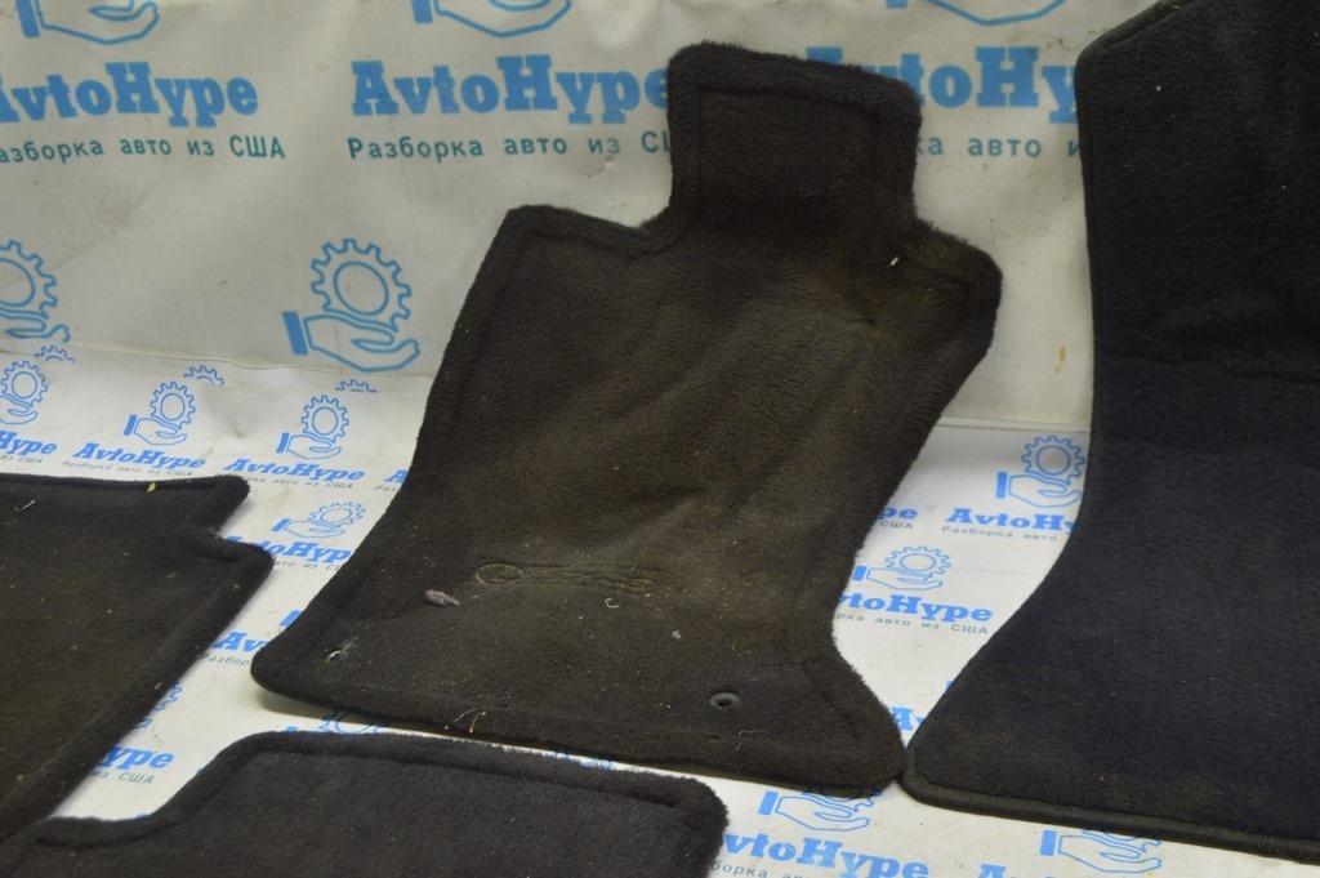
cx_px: 660
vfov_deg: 30.8
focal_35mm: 44
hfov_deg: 45.0
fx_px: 1594
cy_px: 439
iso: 400
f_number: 5.6
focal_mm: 29
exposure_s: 1/20
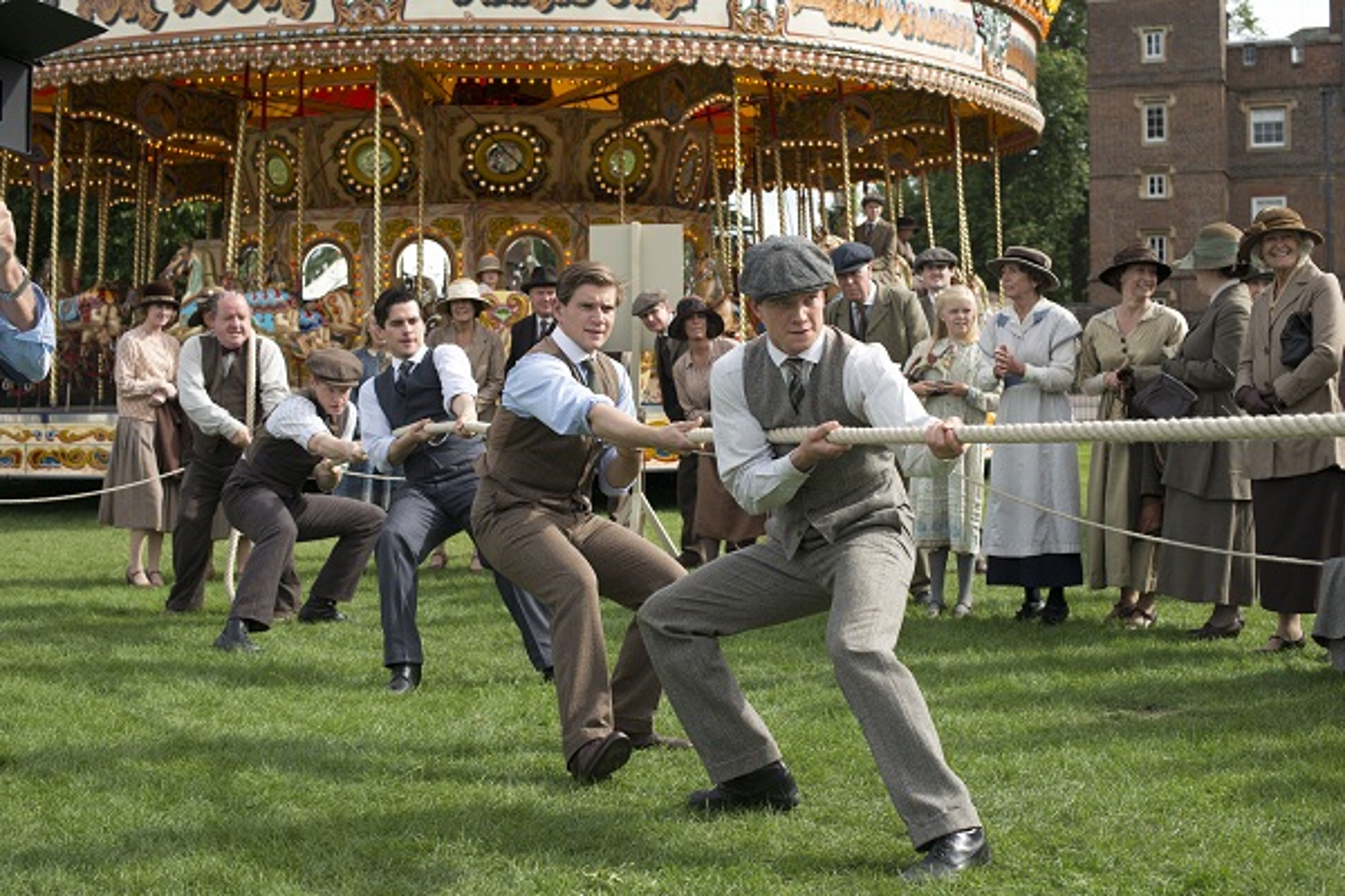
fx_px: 1868
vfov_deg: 27.0
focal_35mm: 50
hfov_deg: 39.6
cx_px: 672
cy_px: 448
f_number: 5.6
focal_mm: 50
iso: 250
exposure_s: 1/640
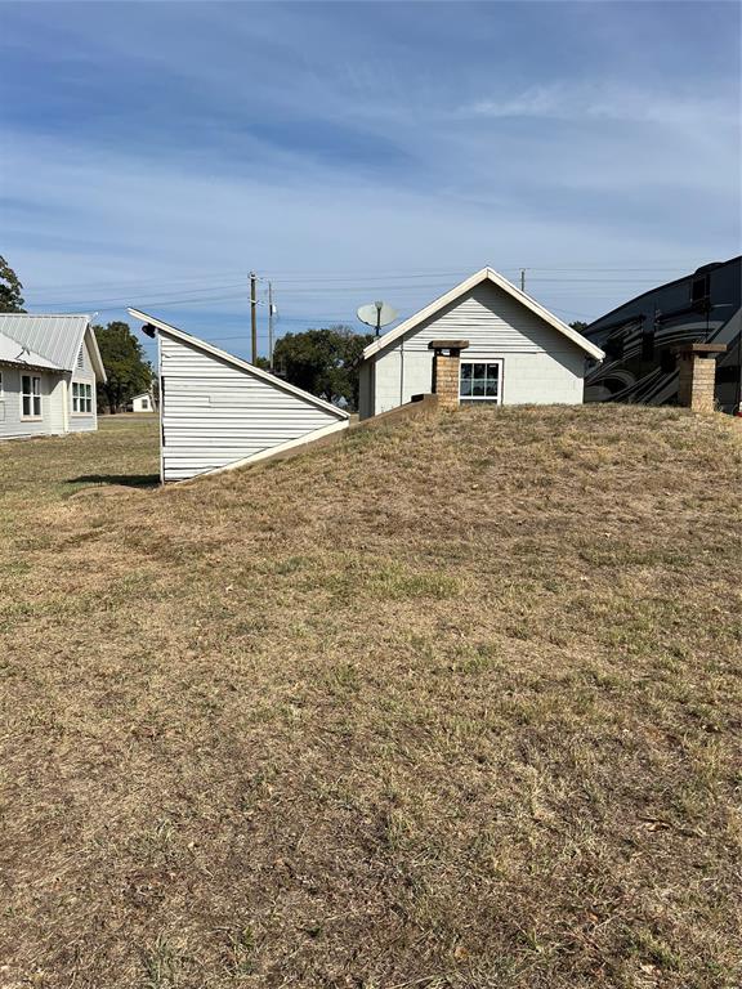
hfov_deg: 53.1
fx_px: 743
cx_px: 371
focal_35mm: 26
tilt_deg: -5.7
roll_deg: -0.3
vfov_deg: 67.3
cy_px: 494
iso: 50
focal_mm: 5.7
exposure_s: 1/8000
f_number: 1.5
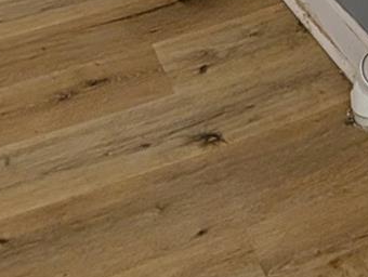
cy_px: -443
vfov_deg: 13.2
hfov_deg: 26.9
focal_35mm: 72
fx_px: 767
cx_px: 221
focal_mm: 2.02
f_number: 1.7
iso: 84
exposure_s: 1/36.7
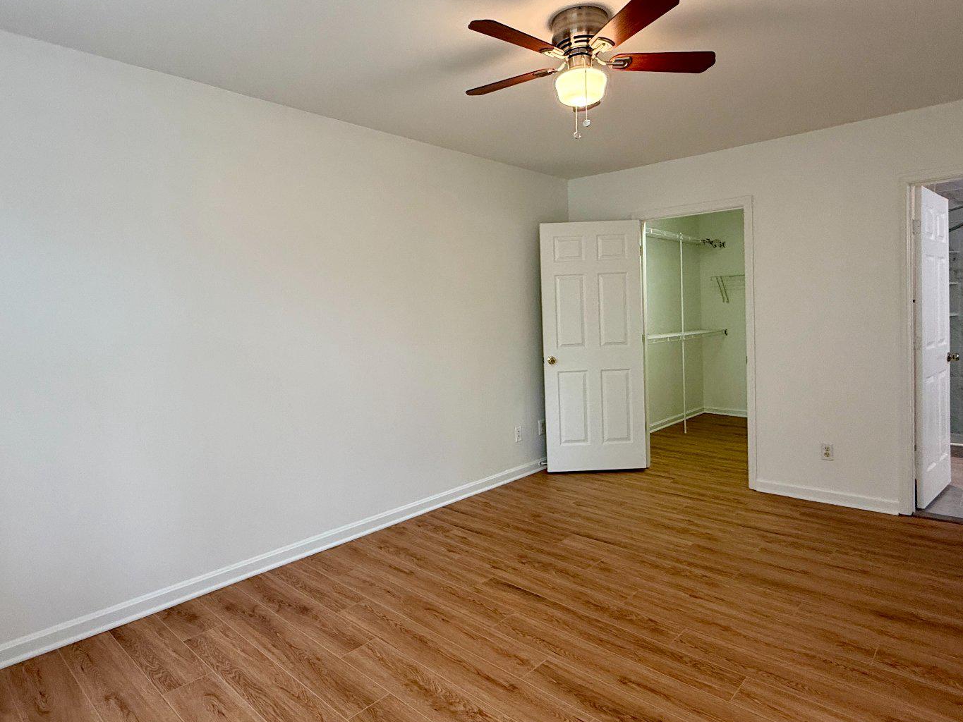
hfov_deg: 79.0
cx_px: 474
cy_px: 333
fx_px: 584
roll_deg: +2.1
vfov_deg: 63.4
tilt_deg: -2.3
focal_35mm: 21
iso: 320
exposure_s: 1/120
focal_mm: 2.22
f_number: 2.2
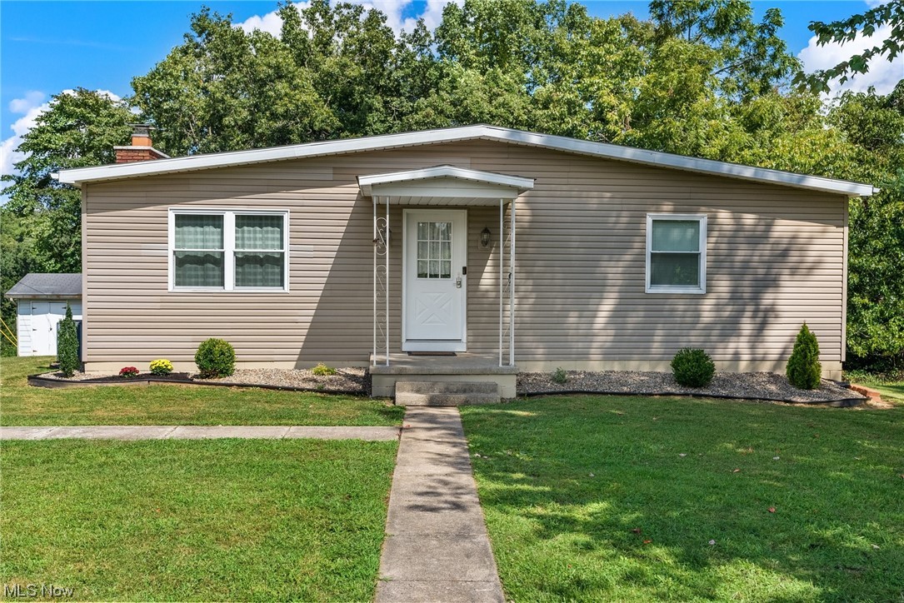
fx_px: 879
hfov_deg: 54.4
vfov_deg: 37.9
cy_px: 302
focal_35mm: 35
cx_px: 452
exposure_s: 1/800
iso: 640
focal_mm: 35
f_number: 7.1
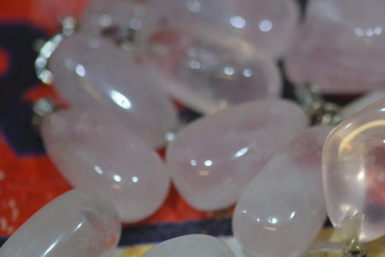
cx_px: 380
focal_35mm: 318
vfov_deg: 4.3
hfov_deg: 6.5
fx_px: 3401
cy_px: 167
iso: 560
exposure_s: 1/125
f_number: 3.3
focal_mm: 105
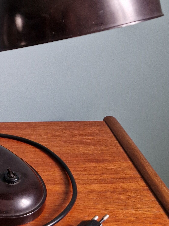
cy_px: 58
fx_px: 404
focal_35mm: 62
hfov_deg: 22.0
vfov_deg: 30.7
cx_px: -30
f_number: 1.8
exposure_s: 1/33
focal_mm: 5.4
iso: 640
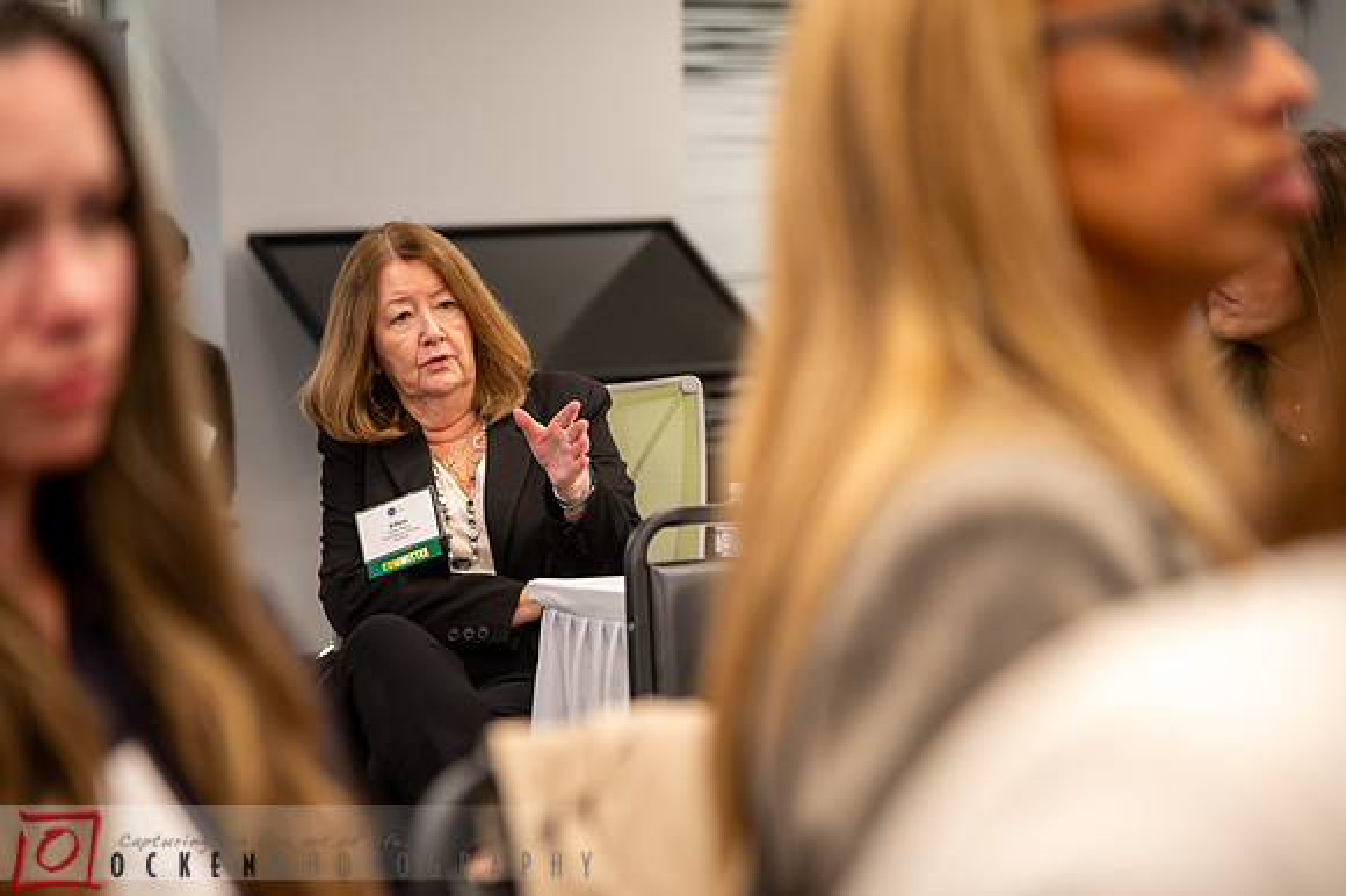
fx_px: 4484
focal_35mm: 120
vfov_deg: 11.4
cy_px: 448
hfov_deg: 17.1
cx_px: 673
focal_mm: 120
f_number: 4
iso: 1600
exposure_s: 1/100
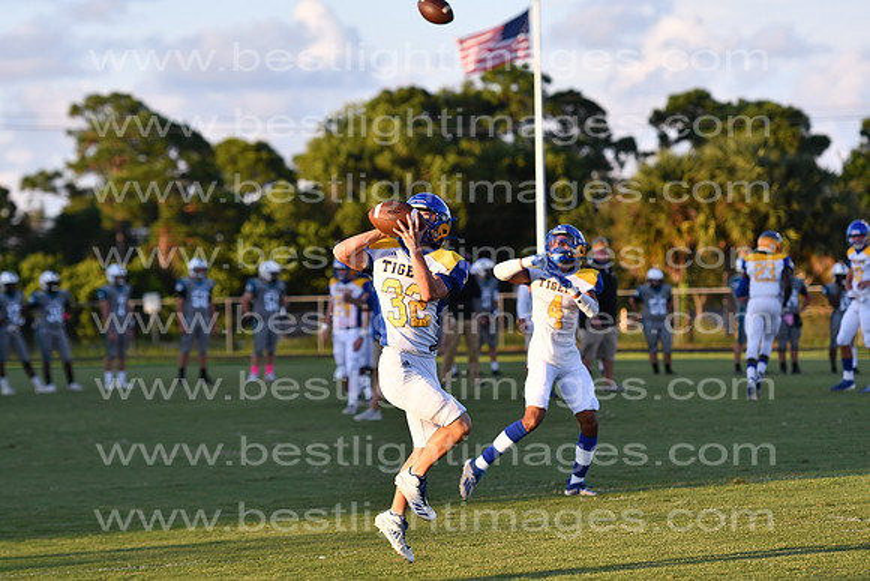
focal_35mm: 180
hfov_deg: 11.4
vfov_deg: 7.6
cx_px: 435
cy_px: 290
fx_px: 4351
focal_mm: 120
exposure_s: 1/1600
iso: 400
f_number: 4
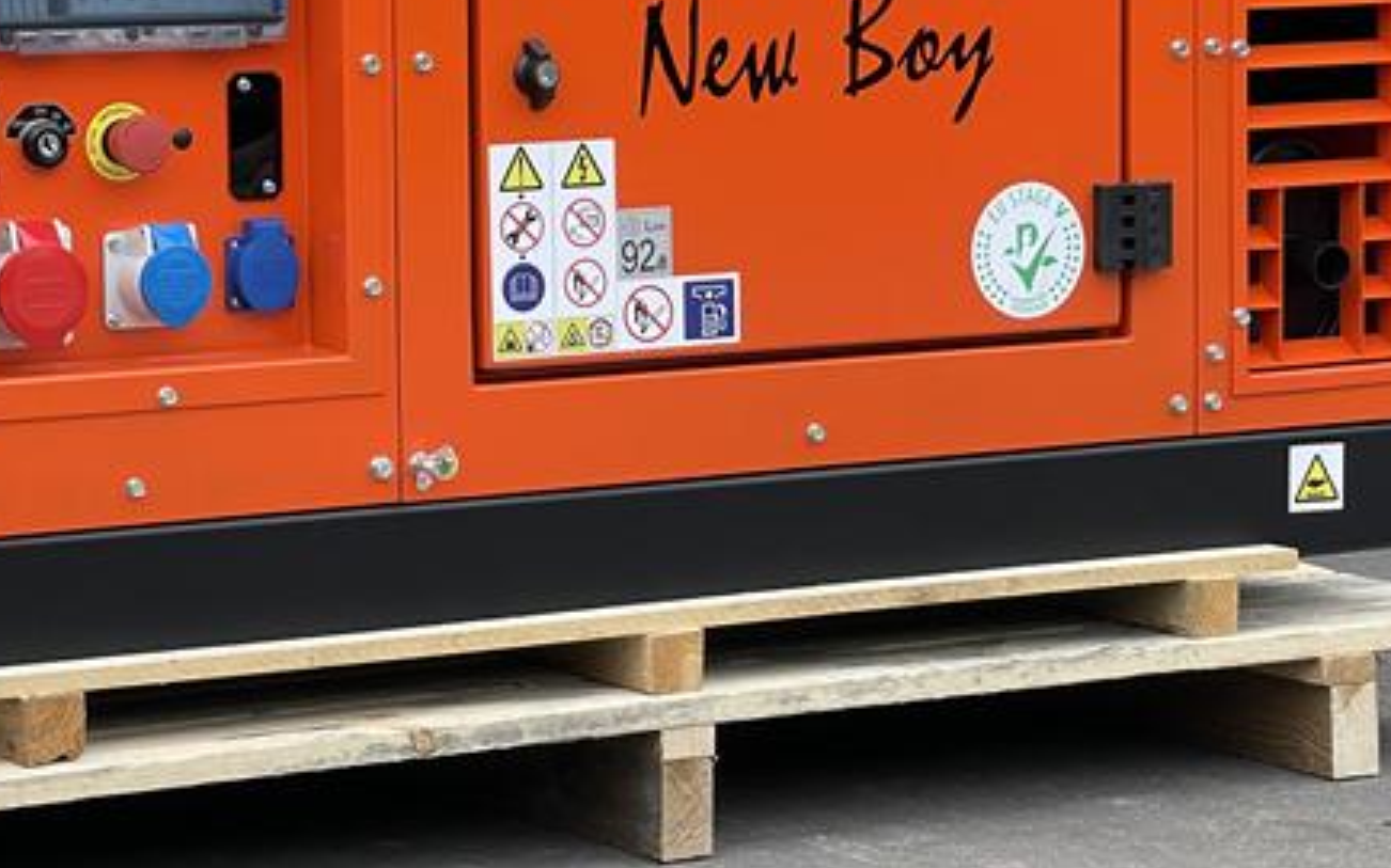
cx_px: 417
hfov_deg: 16.6
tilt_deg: -4.0
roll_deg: +1.6
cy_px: 243
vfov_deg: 10.5
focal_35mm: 125
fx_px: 4737
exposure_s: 1/285
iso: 20
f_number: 2.2
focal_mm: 7.5
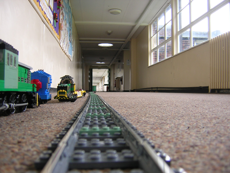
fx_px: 239
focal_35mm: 36
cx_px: 115
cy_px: 86
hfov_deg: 51.4
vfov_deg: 39.7
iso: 100
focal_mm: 4.7
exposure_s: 1/72.7
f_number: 2.6
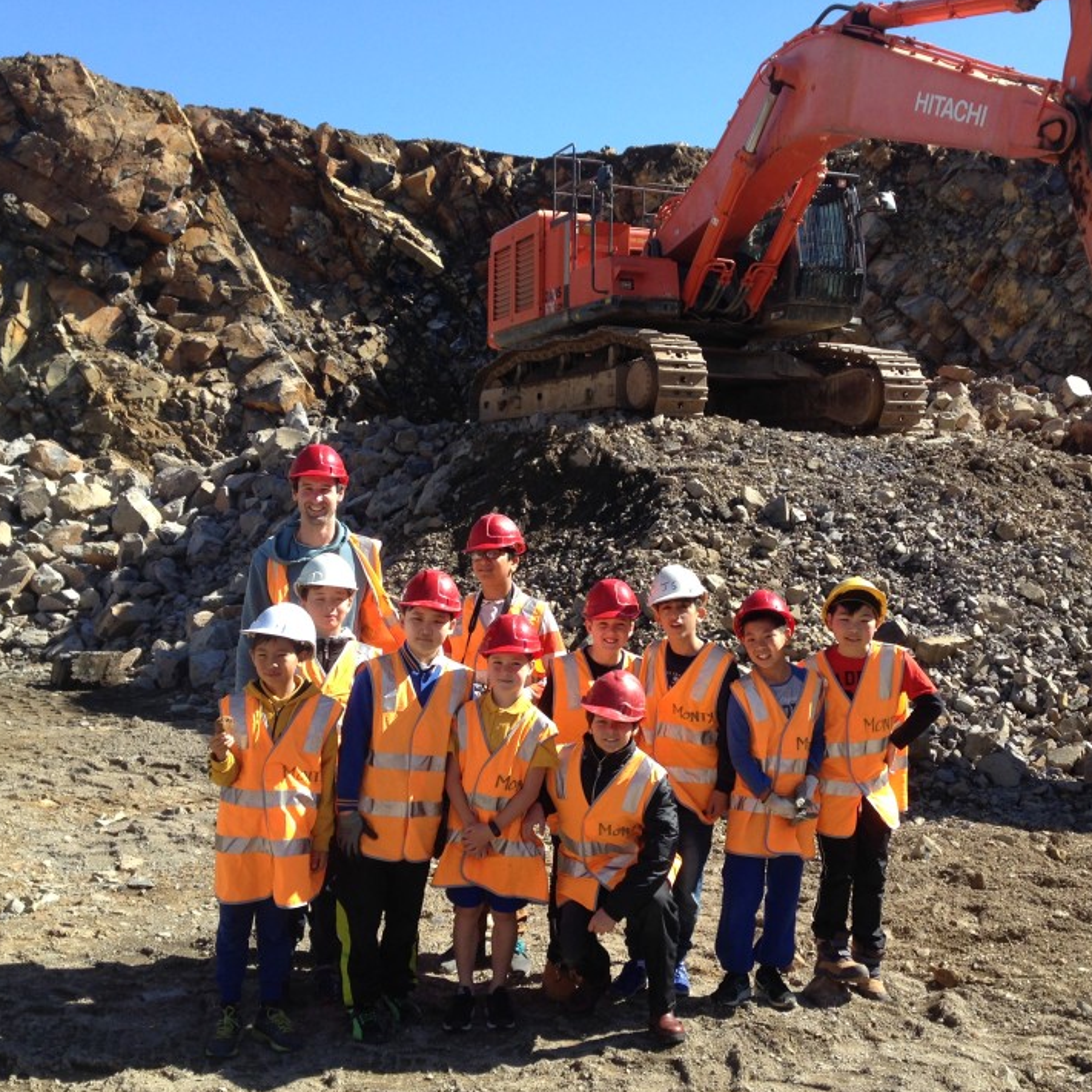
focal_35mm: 42
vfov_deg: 40.0
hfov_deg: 39.9
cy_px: 565
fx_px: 1499
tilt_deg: -4.9
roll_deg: -2.5
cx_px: 634
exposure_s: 1/786
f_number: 2.4
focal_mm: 4.12
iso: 50
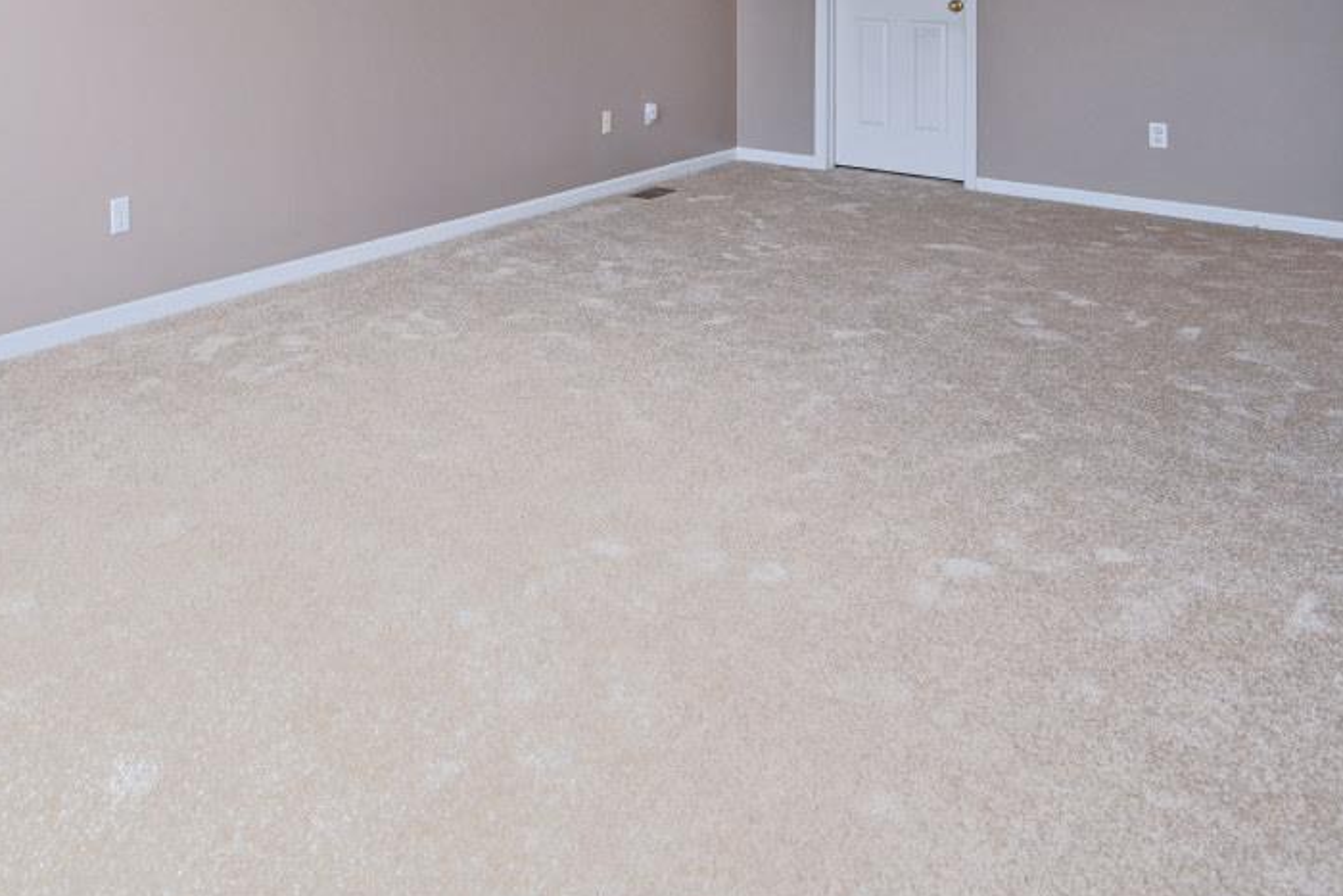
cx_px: 374
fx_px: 1119
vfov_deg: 38.1
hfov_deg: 59.4
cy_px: -27
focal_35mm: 30
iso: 320
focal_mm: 14
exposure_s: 1/60
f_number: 4
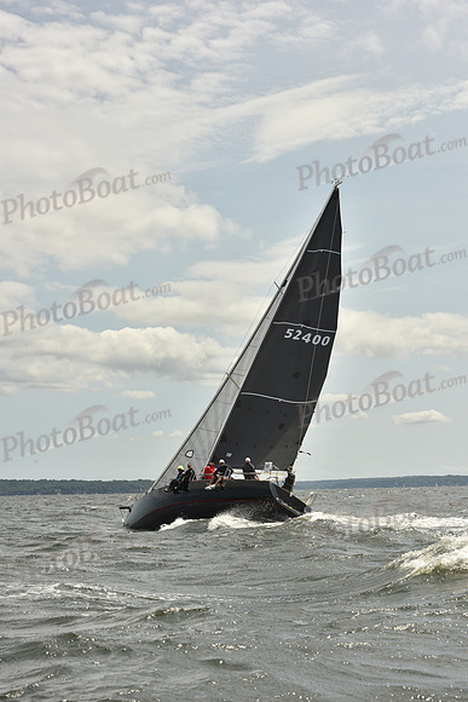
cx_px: 234
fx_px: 1364
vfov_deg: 28.8
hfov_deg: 19.5
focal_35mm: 70
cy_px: 351
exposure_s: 1/800
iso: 250
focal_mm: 70
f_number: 11
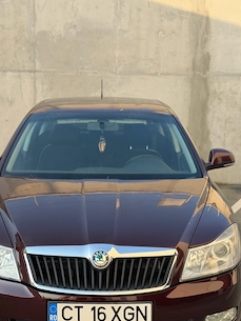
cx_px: 100
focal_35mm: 63
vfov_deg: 30.6
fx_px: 584
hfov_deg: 23.3
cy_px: 192
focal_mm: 6.76
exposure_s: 1/587
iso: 64
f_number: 1.78
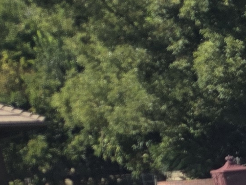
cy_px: 397
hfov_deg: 8.4
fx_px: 1194
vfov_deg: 8.3
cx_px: 886
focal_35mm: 168
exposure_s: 1/1391
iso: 25
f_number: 1.8
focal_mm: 5.4
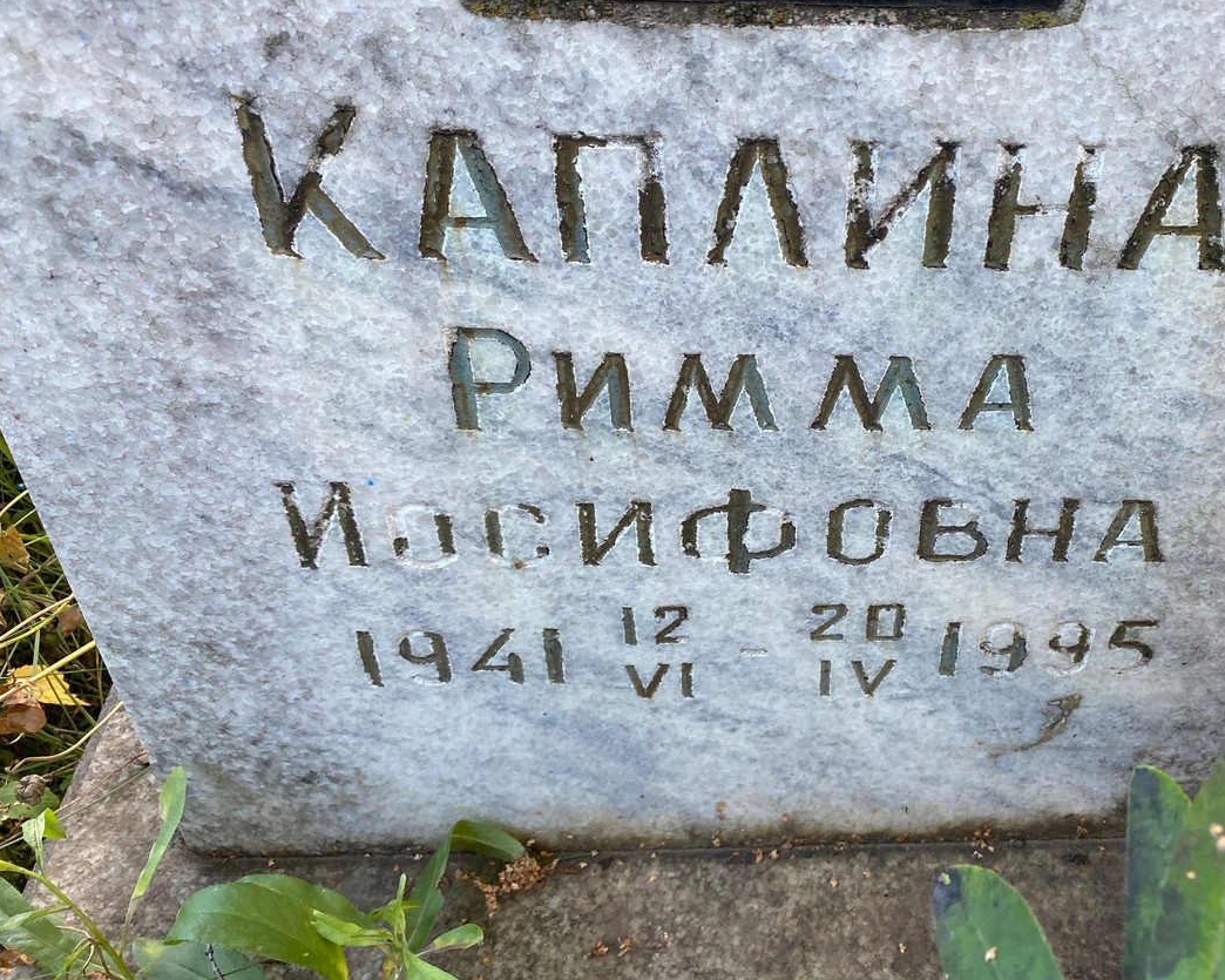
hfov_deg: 50.4
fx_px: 1269
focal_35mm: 35
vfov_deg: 42.1
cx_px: 842
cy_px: 423
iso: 80
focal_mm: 4.25
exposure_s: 1/122
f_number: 1.8
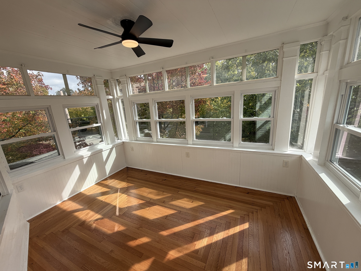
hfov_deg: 102.1
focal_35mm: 14
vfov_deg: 85.7
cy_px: 136
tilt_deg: -13.4
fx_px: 146
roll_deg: +4.5
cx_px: 180
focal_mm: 2.22
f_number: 2.2
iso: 40
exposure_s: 1/502
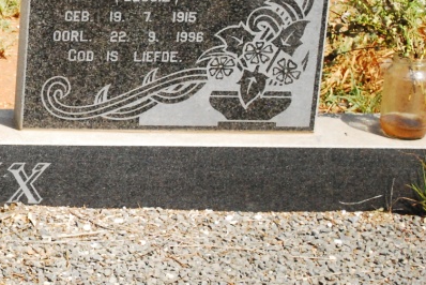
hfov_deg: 12.3
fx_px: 1918
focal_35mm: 162
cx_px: -116
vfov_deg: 8.5
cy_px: 67
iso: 1600
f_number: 5.3
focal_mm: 42
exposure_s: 1/4000
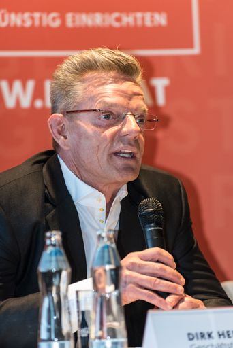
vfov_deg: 10.3
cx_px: 116
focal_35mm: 200
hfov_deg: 6.9
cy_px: 174
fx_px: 1939
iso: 1250
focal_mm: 200
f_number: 4.5
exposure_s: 1/200
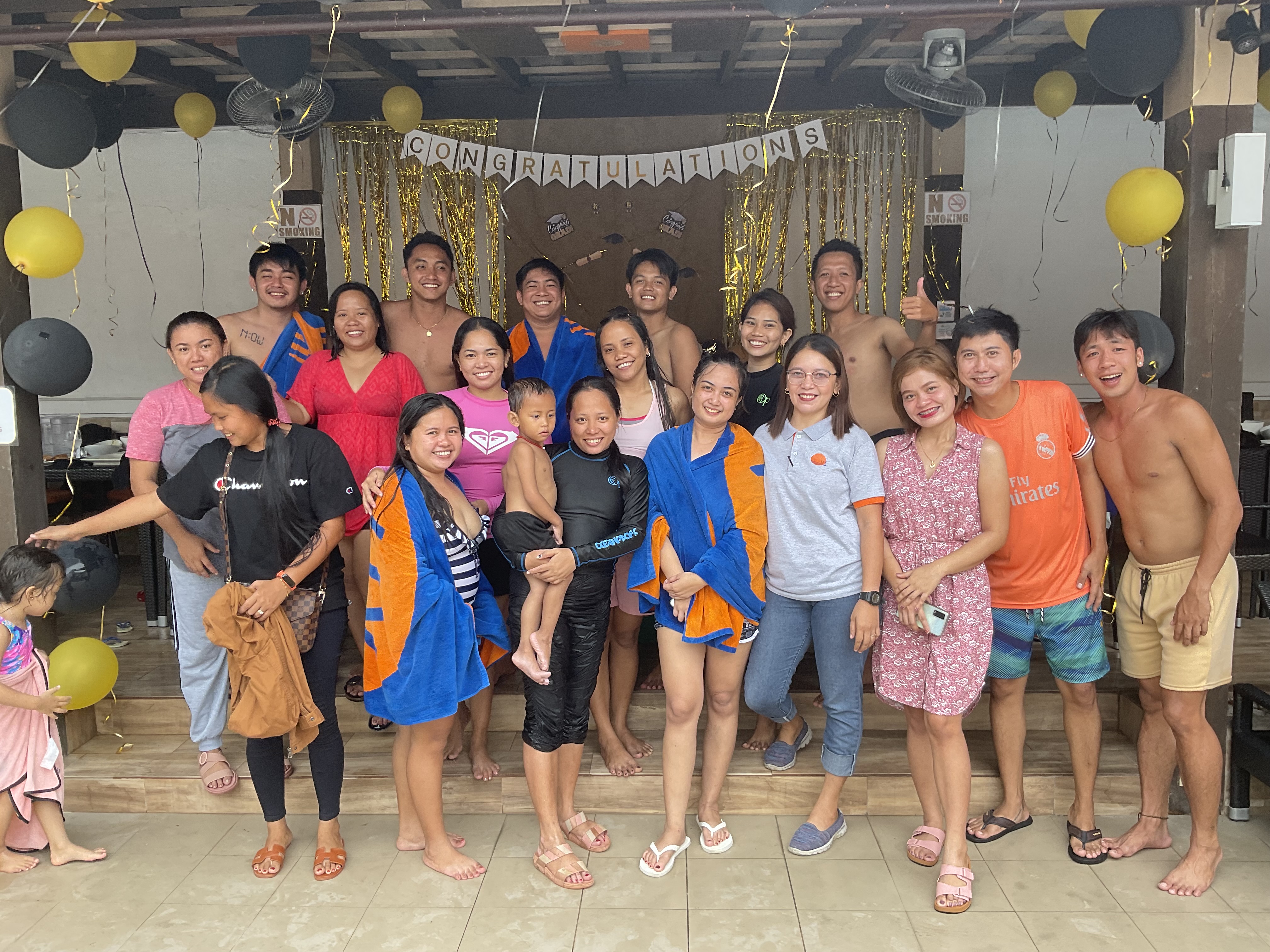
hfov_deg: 61.7
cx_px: 635
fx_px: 1064
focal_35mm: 29
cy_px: 476
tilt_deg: -7.7
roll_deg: +0.7
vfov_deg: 48.2
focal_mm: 3
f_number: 1.8
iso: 32
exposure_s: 1/122
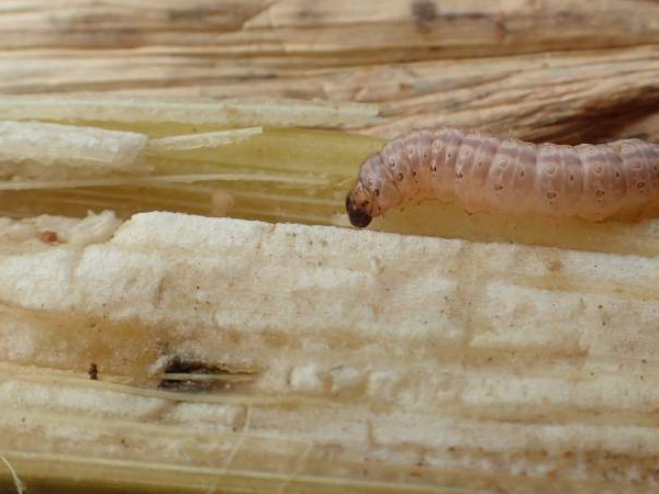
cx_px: 459
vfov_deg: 29.0
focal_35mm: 50
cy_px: 189
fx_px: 952
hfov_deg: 37.6
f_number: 3.2
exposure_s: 1/640
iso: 100
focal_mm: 5.5
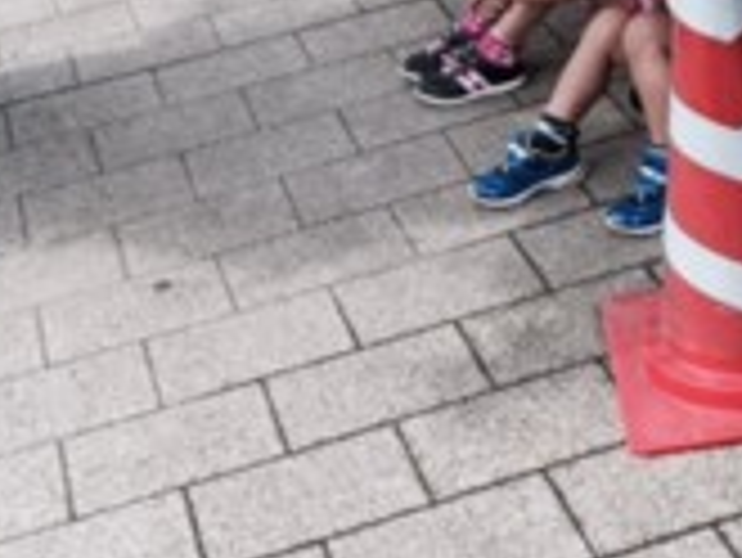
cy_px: 351
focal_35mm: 79
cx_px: 441
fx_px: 1695
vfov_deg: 18.7
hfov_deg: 24.7
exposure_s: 1/293
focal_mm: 4.15
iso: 32
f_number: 2.2
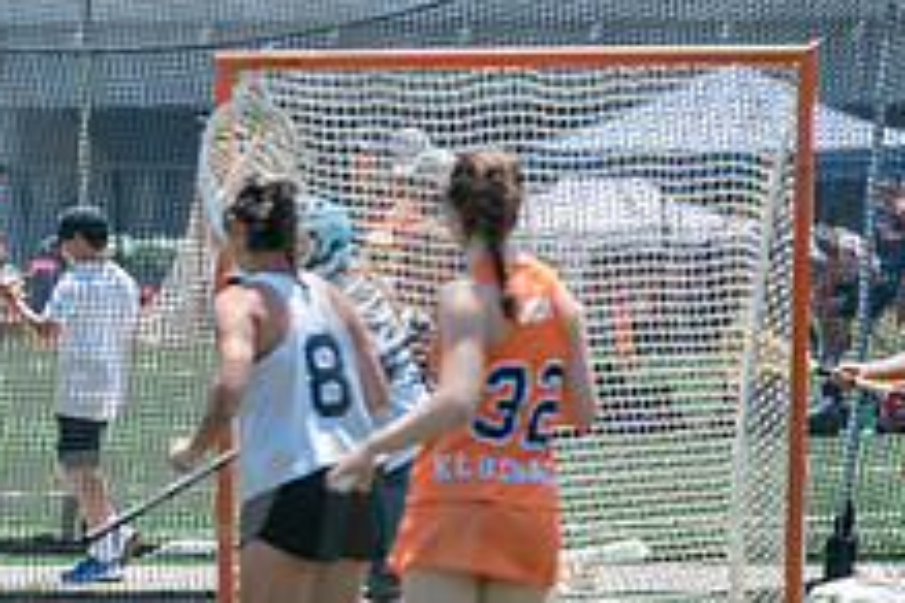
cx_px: -1194
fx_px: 24157
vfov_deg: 1.4
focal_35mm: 961
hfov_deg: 2.1
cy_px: 468
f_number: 5
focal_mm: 200
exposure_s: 1/1600
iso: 400
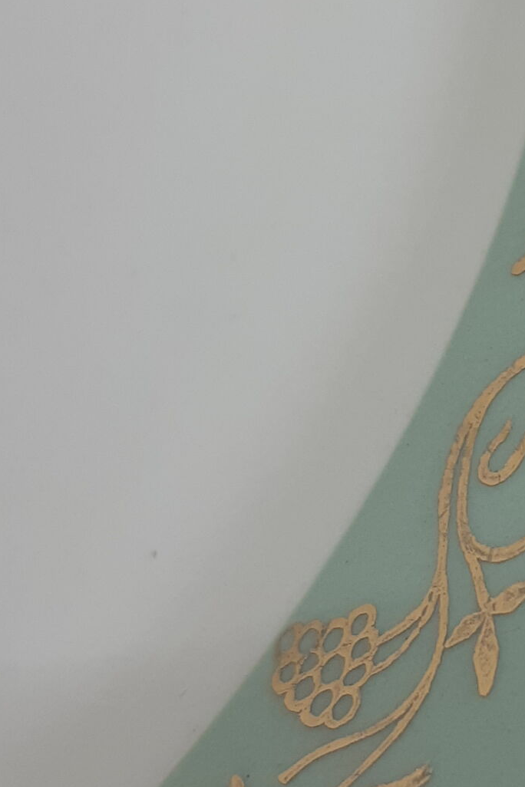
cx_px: 690
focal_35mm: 86
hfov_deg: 15.1
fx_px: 1881
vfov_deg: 23.4
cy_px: 193
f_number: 1.7
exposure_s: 1/100
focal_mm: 3.93
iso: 50
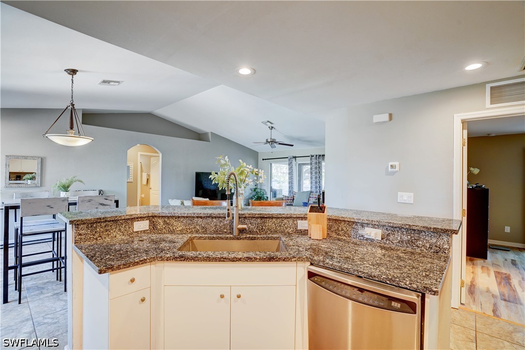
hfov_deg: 96.7
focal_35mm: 16
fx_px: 233
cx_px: 262
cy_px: 175
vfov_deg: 73.7
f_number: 8
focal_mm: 16
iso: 500
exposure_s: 1/2
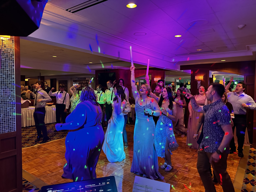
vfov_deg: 56.8
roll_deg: -0.5
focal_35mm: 24
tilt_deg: -2.9
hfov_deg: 71.6
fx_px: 177
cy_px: 96
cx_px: 128
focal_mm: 6.86
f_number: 1.78
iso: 800
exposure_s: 1/60
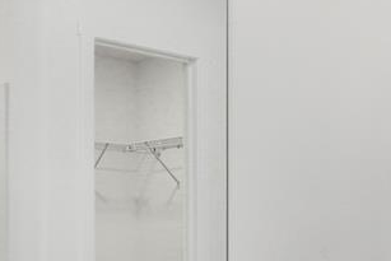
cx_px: 238
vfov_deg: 22.2
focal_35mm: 60
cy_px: 227
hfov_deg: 33.3
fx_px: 652
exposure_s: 1/60
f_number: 3.2
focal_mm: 12
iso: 100
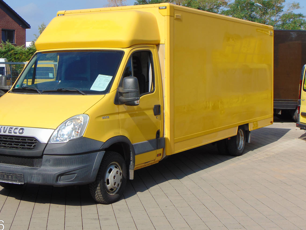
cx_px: 135
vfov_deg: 24.0
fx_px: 539
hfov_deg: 31.6
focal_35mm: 61
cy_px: 97
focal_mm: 9
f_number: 9
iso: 80
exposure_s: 1/200
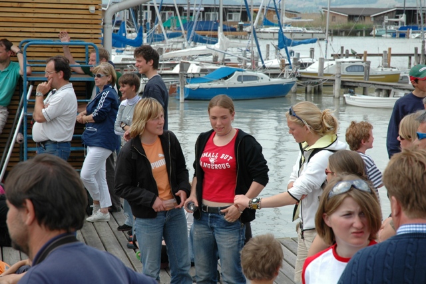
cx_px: 213
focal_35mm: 105
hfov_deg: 19.5
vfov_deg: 13.0
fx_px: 1242
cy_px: 142
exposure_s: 1/320
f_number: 9
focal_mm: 70
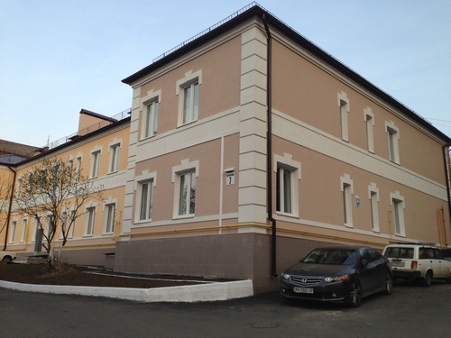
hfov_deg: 55.4
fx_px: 430
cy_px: 169
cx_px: 226
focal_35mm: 33
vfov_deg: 42.9
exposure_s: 1/139
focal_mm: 4.13
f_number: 2.4
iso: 50
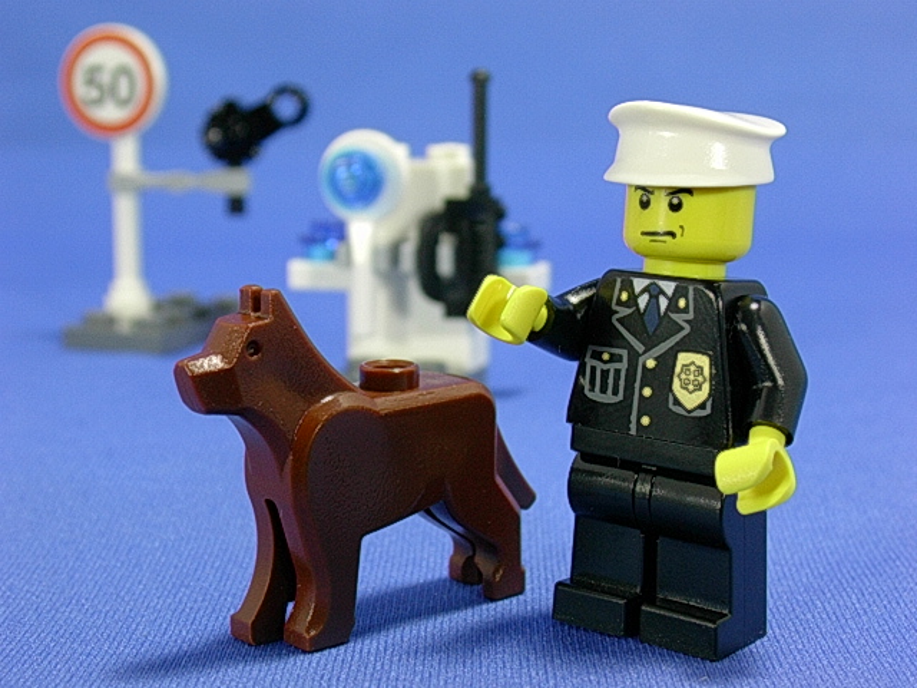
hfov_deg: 27.4
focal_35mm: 71
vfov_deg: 20.7
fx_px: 1881
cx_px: 458
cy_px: 344
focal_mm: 10.8
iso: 70
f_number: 3.7
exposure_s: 1/16
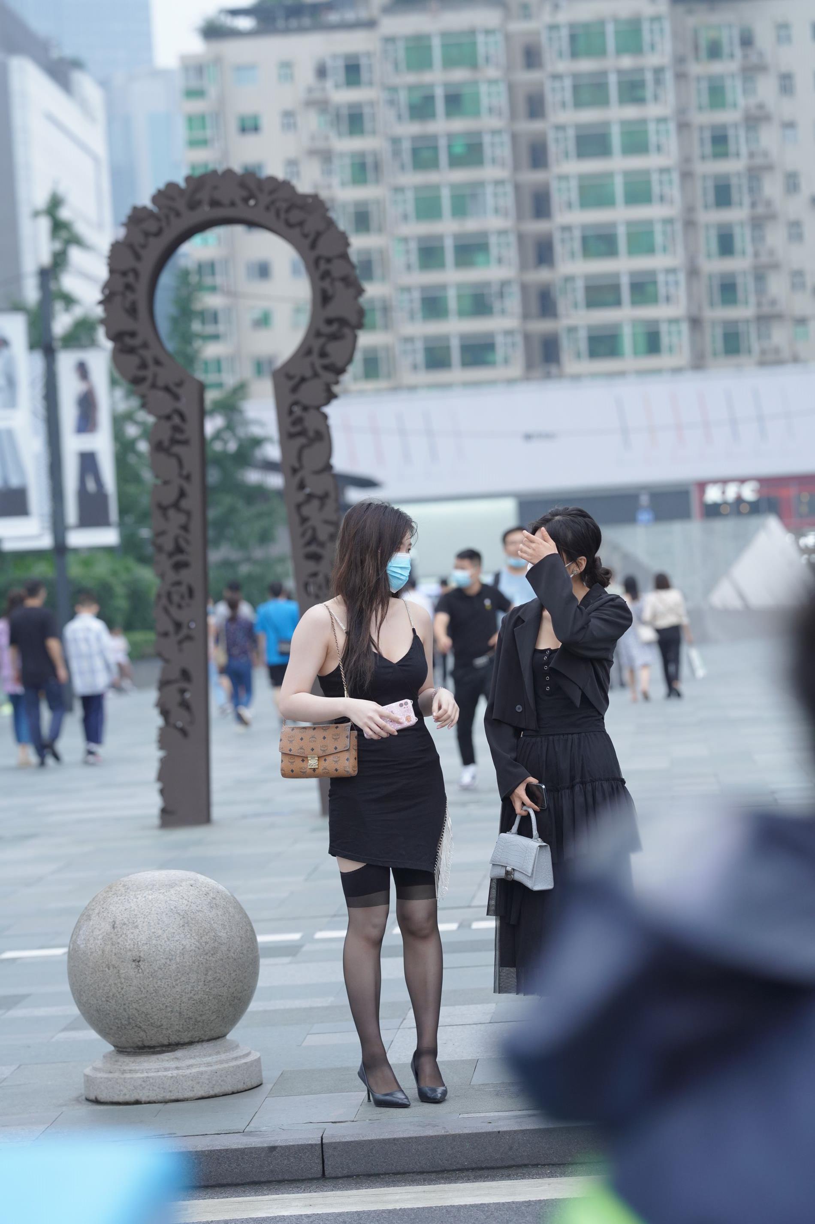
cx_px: 408
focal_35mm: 135
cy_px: 612
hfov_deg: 10.2
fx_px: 4585
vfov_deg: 15.2
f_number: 4
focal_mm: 135
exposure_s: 1/400
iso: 640
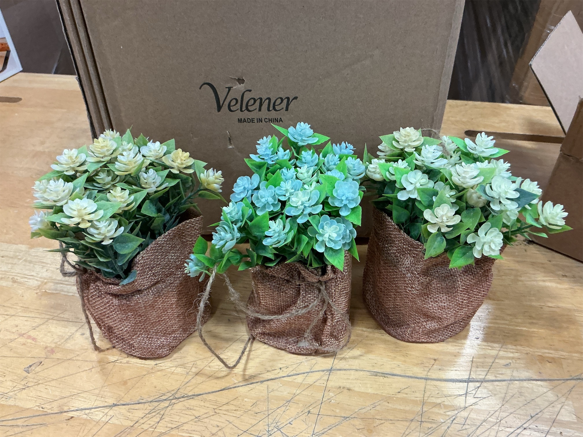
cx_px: 292
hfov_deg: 61.7
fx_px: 488
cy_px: 218
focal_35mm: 29
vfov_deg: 48.2
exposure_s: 1/60
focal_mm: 3
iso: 160
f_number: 1.8
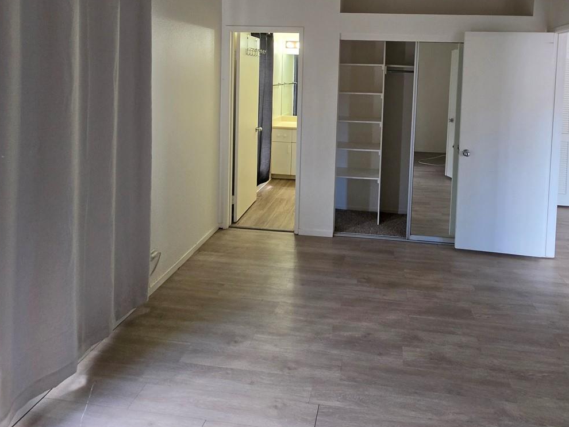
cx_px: 342
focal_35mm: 21
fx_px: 345
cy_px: 90
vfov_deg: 58.9
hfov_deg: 78.1
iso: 320
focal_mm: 2.2
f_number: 1.9
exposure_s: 1/120
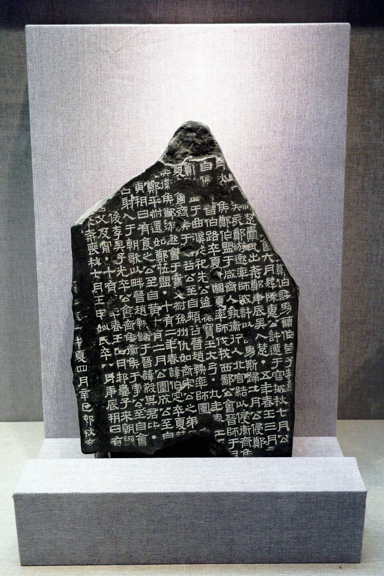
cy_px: 288
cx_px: 192
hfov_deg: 33.4
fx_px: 640
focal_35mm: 40
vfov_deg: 48.5
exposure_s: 1/40
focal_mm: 26
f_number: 2.8
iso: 2000
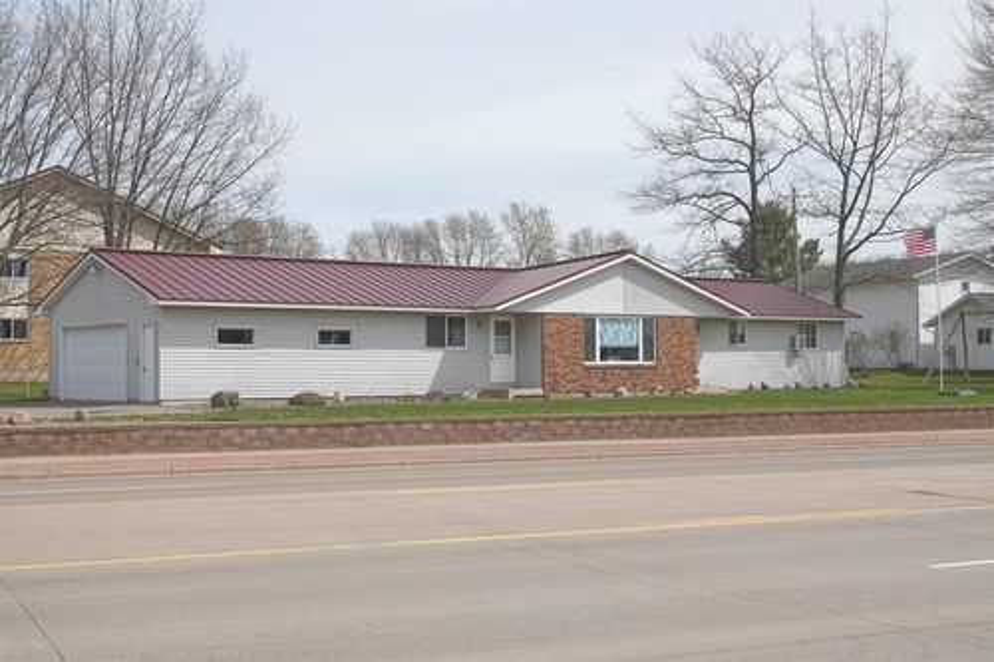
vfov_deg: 27.0
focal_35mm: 50
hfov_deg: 39.6
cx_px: 497
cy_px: 331
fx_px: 1380
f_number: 4
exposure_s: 1/1000
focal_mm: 18.21
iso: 100
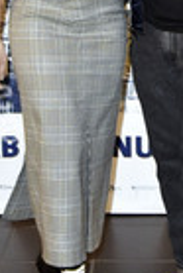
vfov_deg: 17.5
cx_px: 134
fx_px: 875
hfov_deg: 11.9
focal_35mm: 115
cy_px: 33
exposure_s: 1/80
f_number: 5.6
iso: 5000
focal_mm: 40
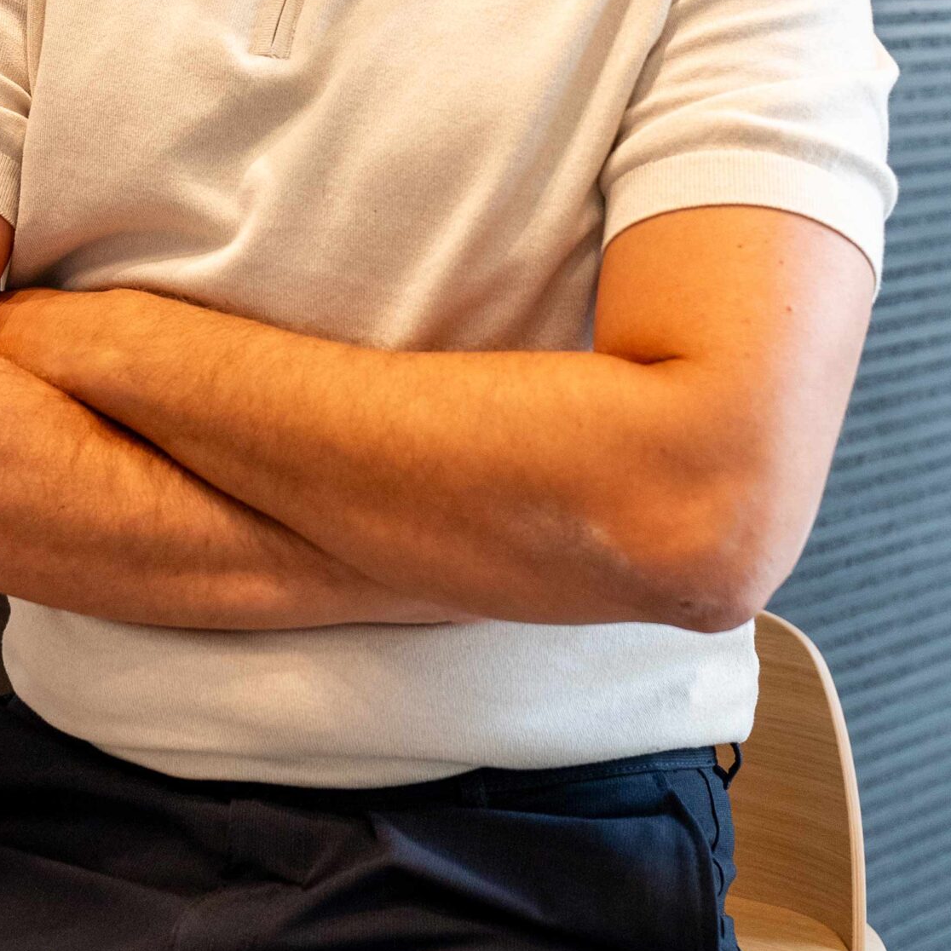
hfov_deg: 21.5
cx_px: 282
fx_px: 2487
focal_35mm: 80
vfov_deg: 20.8
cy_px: -49
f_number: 4
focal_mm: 41
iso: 1250
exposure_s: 1/160
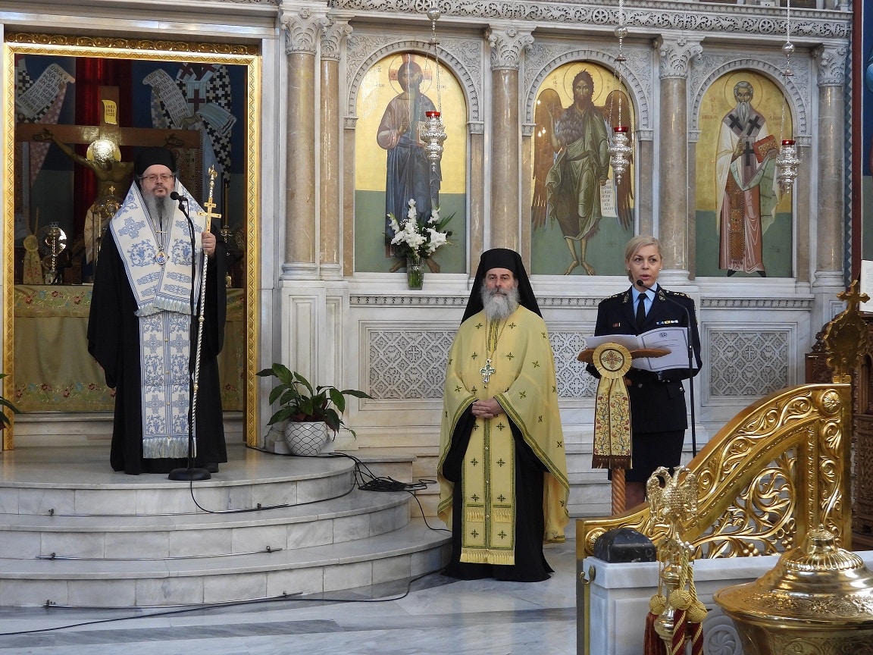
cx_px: 436
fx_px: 1387
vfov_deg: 26.6
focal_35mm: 55
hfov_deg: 34.9
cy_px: 328
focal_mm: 9.8
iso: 320
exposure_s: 1/30
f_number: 3.5
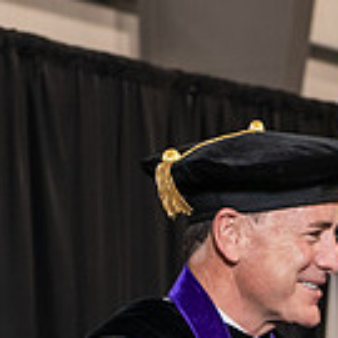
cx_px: 476
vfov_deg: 6.8
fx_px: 2828
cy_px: 479
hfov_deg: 6.8
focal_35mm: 256
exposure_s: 1/125
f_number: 5
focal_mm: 70
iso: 2000
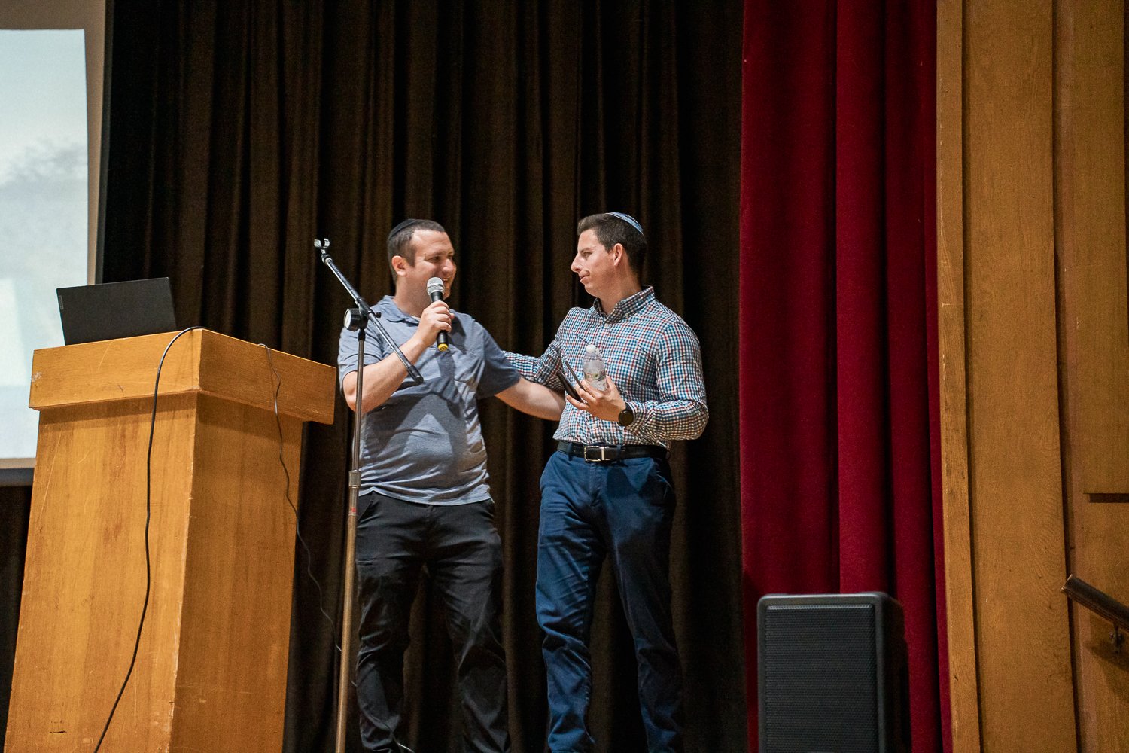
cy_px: 376
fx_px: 2101
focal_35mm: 67
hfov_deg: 30.1
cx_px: 564
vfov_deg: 20.3
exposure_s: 1/80
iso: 6400
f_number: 2.8
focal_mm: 67
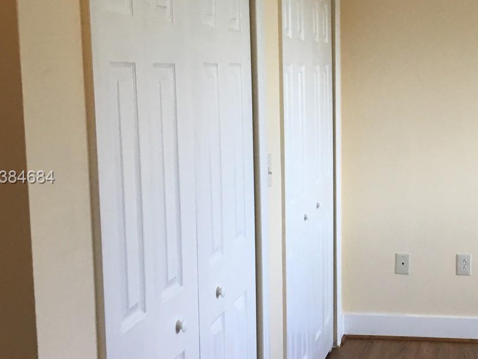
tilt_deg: -6.0
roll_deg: +1.0
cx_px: 435
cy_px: 178
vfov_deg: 25.7
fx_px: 787
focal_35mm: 57
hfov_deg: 32.0
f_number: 2.2
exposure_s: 1/30
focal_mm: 4.15
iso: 40
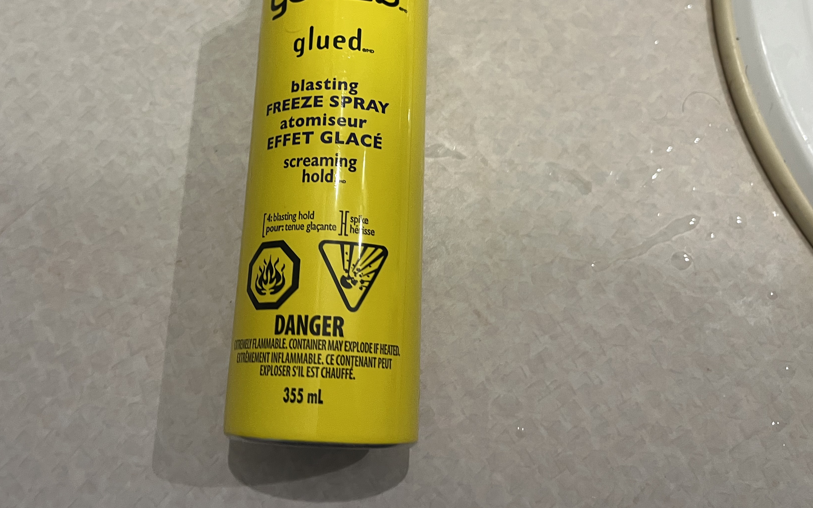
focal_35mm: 34
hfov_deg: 56.5
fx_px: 753
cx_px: 345
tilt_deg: -73.8
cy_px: 167
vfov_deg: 36.9
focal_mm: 5.1
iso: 200
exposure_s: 1/60
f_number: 1.6
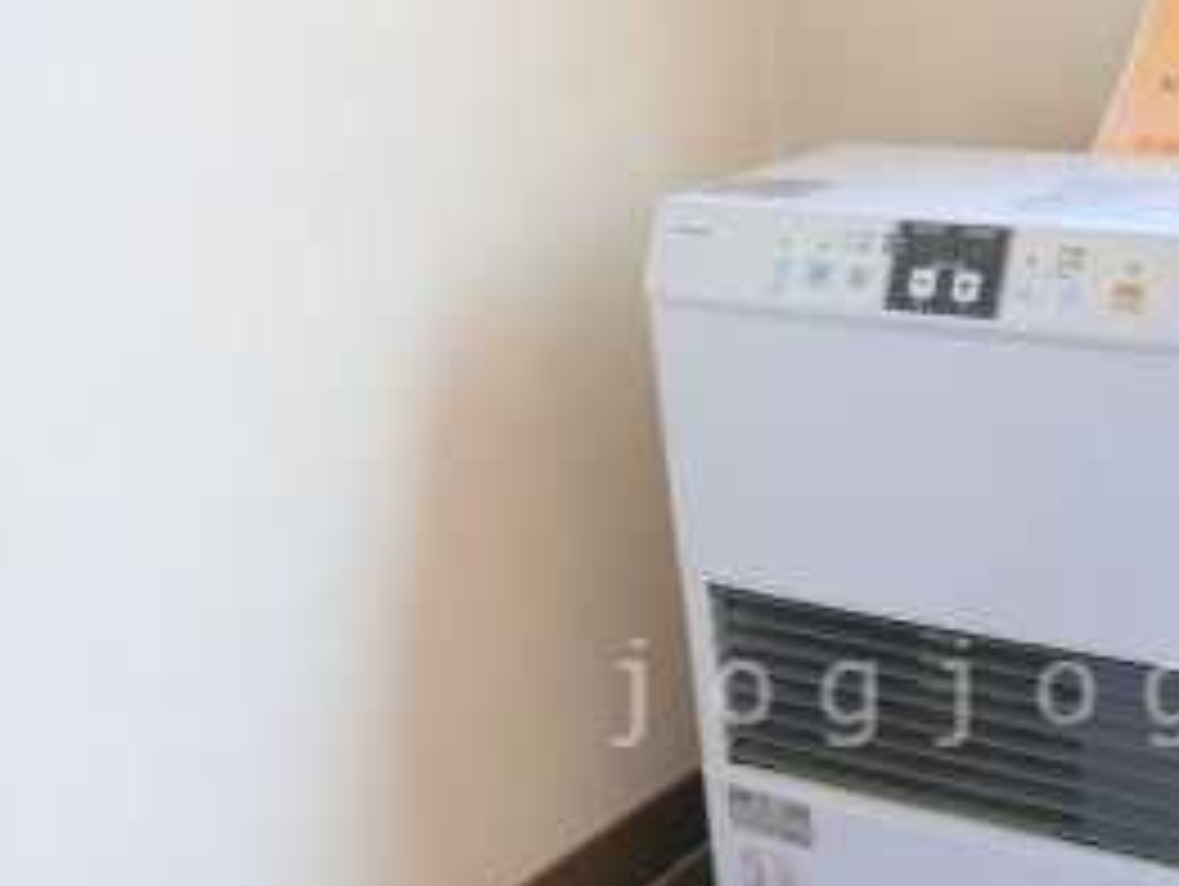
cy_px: 693
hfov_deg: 32.4
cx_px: 918
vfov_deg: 24.9
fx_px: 1977
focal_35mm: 58
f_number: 6.9
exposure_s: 1/40
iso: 400
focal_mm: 4.06
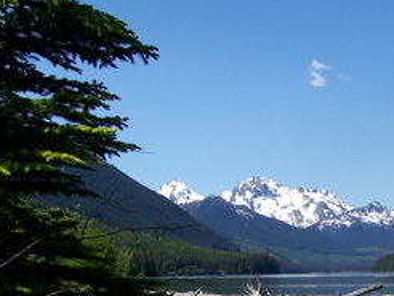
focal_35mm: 77
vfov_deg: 18.7
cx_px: 355
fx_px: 877
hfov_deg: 24.6
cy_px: 289
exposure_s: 1/800
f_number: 4
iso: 80
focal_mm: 6.3
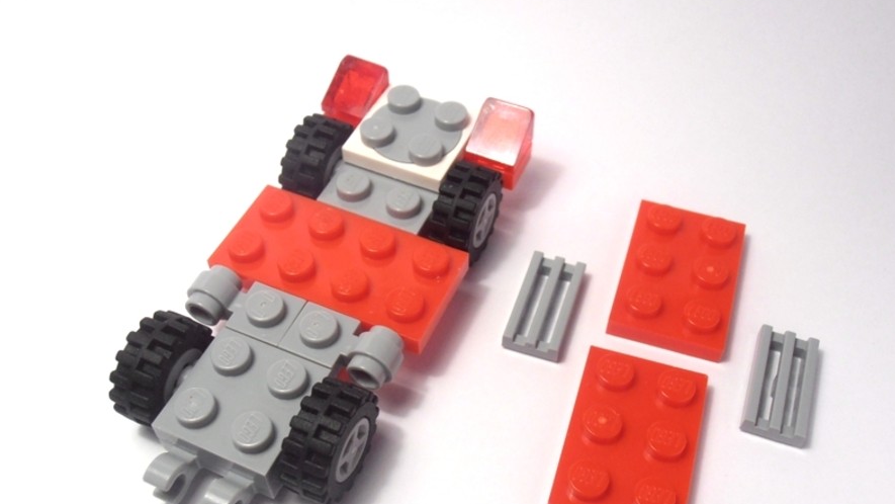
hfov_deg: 49.4
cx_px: 448
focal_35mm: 41
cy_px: 310
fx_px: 973
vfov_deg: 28.9
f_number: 3.9
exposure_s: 1/100
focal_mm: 6.61
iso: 80
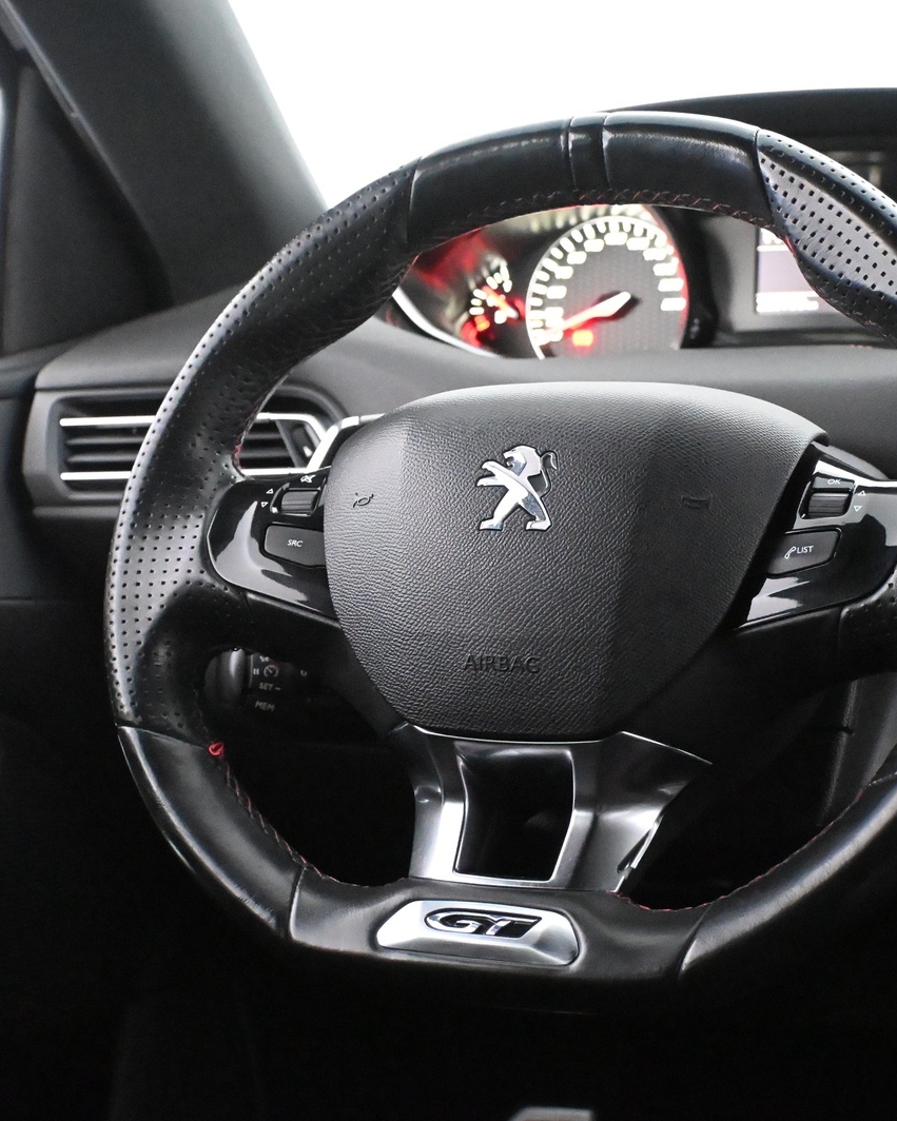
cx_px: 539
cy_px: 568
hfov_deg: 25.3
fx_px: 1991
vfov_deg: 31.5
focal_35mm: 60
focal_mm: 28
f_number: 4.5
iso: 12800
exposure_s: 1/50
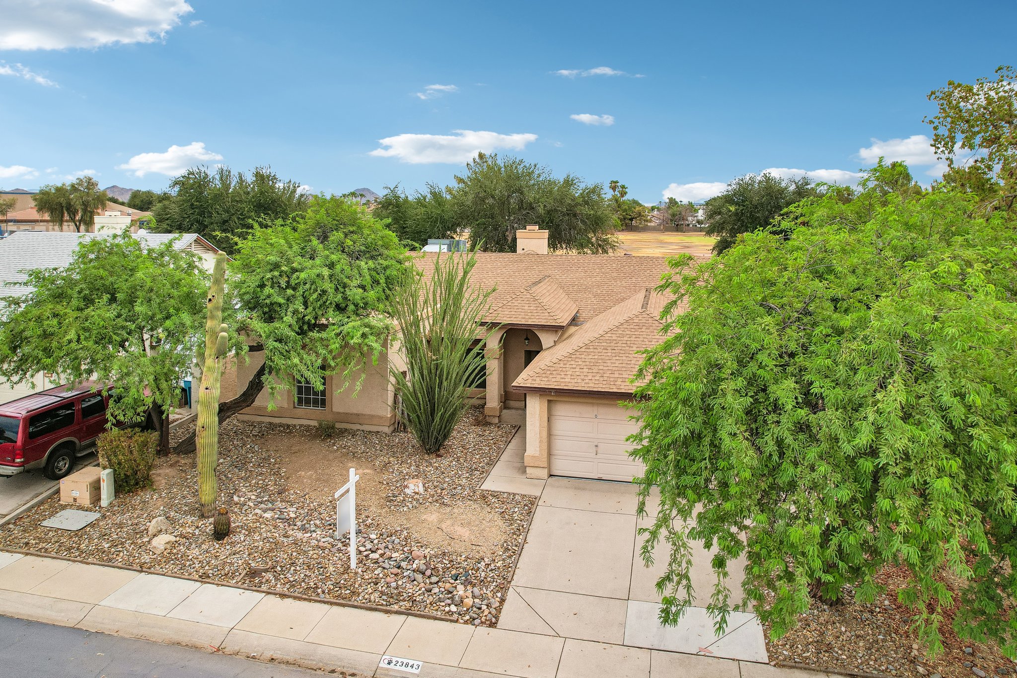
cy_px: 339
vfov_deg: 57.2
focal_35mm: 22
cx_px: 508
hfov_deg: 78.6
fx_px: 621
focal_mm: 8.4
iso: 100
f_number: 2.8
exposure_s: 1/160
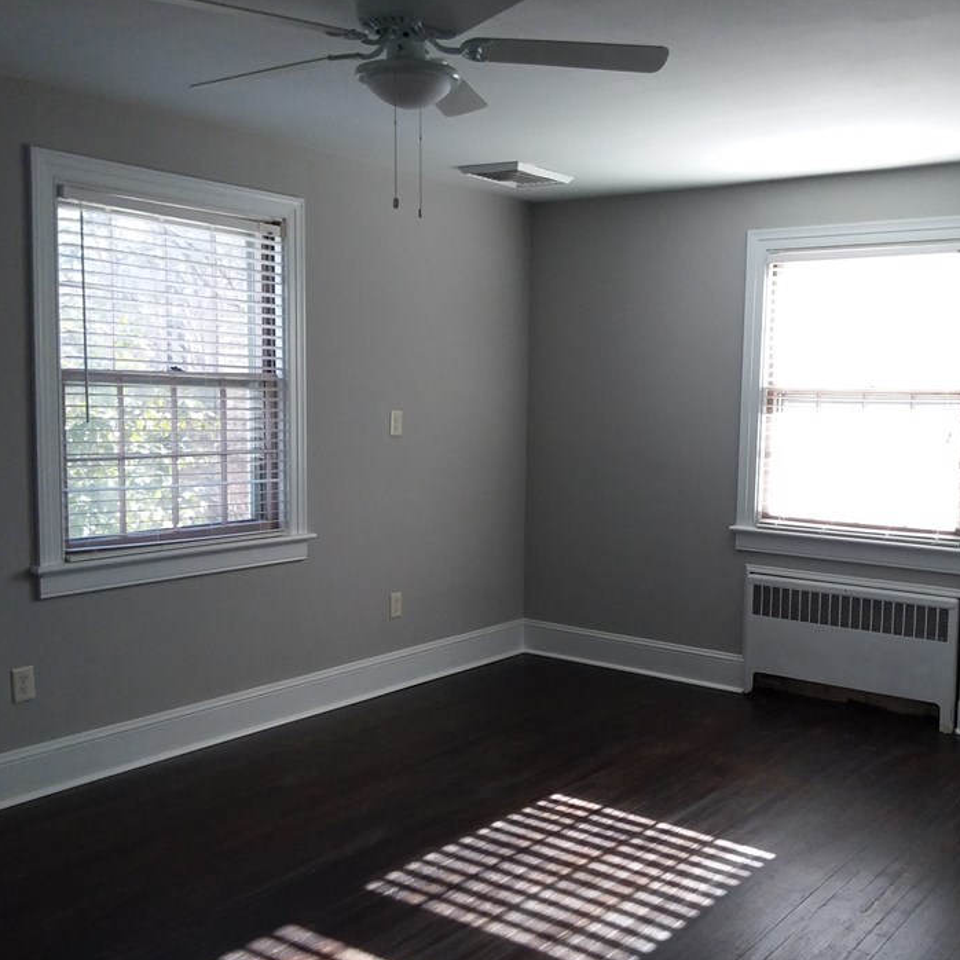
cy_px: 468
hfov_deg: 46.7
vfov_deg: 47.2
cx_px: 612
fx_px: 1098
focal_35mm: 35
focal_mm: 2.91
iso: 80
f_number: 1.9
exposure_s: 1/120
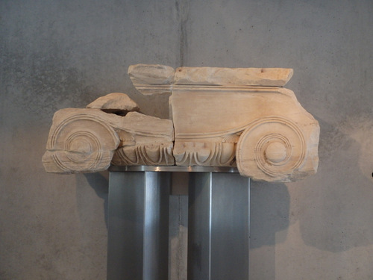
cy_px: 140
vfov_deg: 36.0
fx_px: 431
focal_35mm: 40
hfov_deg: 46.8
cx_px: 186
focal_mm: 7.3
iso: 500
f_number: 4.7
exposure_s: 1/40
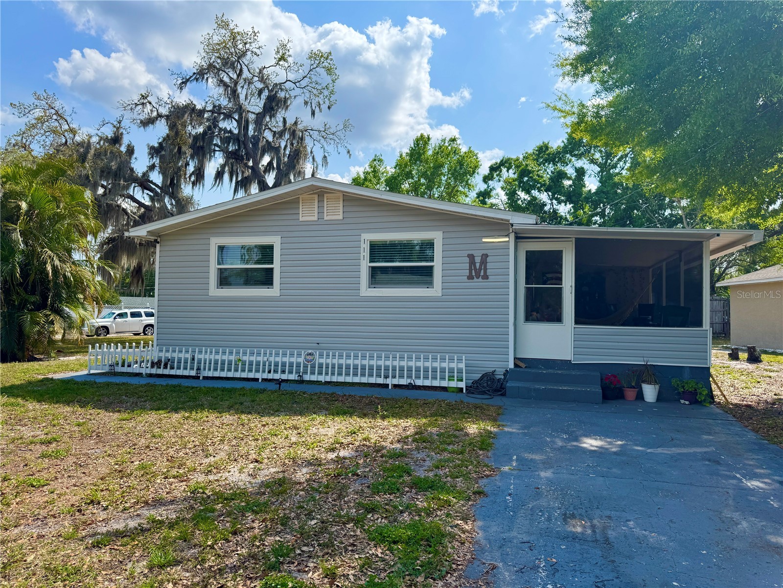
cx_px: 392
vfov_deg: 56.8
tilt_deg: +1.5
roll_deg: -1.0
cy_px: 294
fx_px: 543
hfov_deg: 71.6
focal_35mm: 24
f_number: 1.78
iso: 80
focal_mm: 6.76
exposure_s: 1/3802
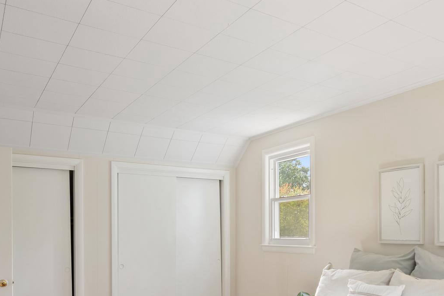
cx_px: 286
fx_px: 395
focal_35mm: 32
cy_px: 249
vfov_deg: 39.1
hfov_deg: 57.7
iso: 100
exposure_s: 1
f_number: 8
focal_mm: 11
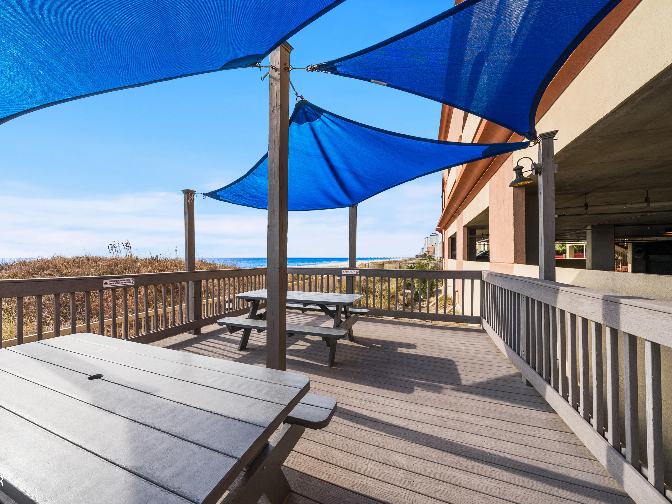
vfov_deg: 89.9
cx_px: 297
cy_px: 252
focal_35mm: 13
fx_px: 252
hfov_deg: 105.7
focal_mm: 12
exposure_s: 1/320
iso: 200
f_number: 7.1
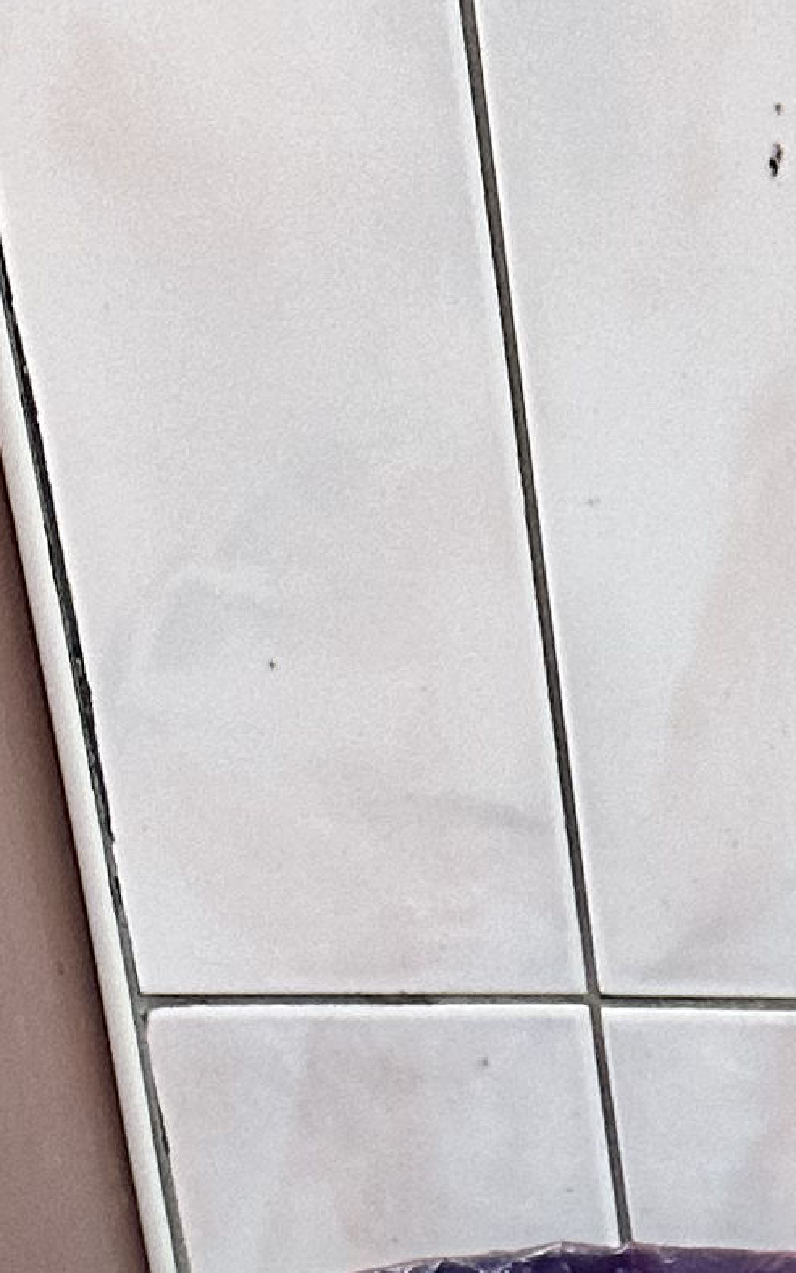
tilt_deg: -38.0
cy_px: 2735
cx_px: 1458
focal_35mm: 130
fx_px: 4513
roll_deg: +1.6
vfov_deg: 13.3
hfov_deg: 9.6
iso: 200
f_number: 1.78
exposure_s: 1/60
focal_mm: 6.86
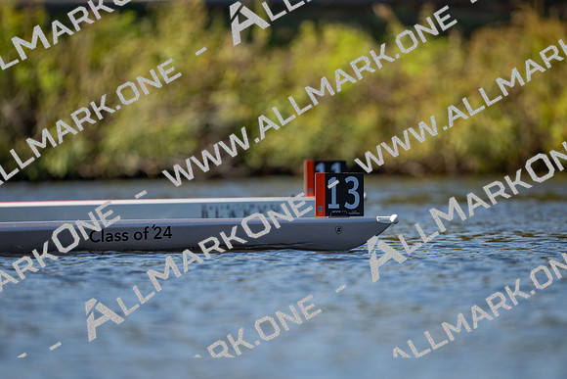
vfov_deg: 1.5
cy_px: 190
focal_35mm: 900
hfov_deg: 2.3
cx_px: 284
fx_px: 14178
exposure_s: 1/2500
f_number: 4
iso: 320
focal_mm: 600
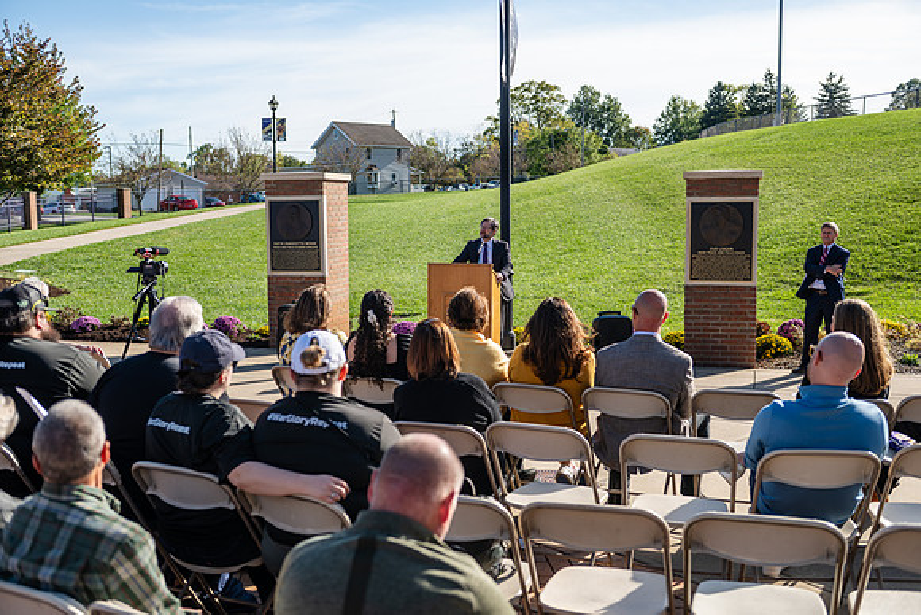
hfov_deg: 48.4
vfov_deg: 33.4
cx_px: 460
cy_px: 308
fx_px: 1024
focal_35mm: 40
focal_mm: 40
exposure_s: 1/640
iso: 80
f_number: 3.2
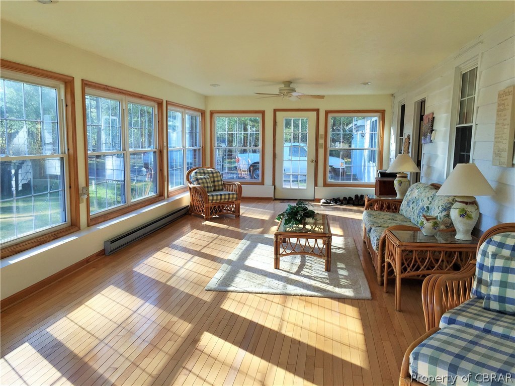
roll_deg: -0.2
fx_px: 431
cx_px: 258
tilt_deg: -5.1
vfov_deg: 48.2
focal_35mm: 29
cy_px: 193
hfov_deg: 61.7
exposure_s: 1/170
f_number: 2.2
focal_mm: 4.15
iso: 32
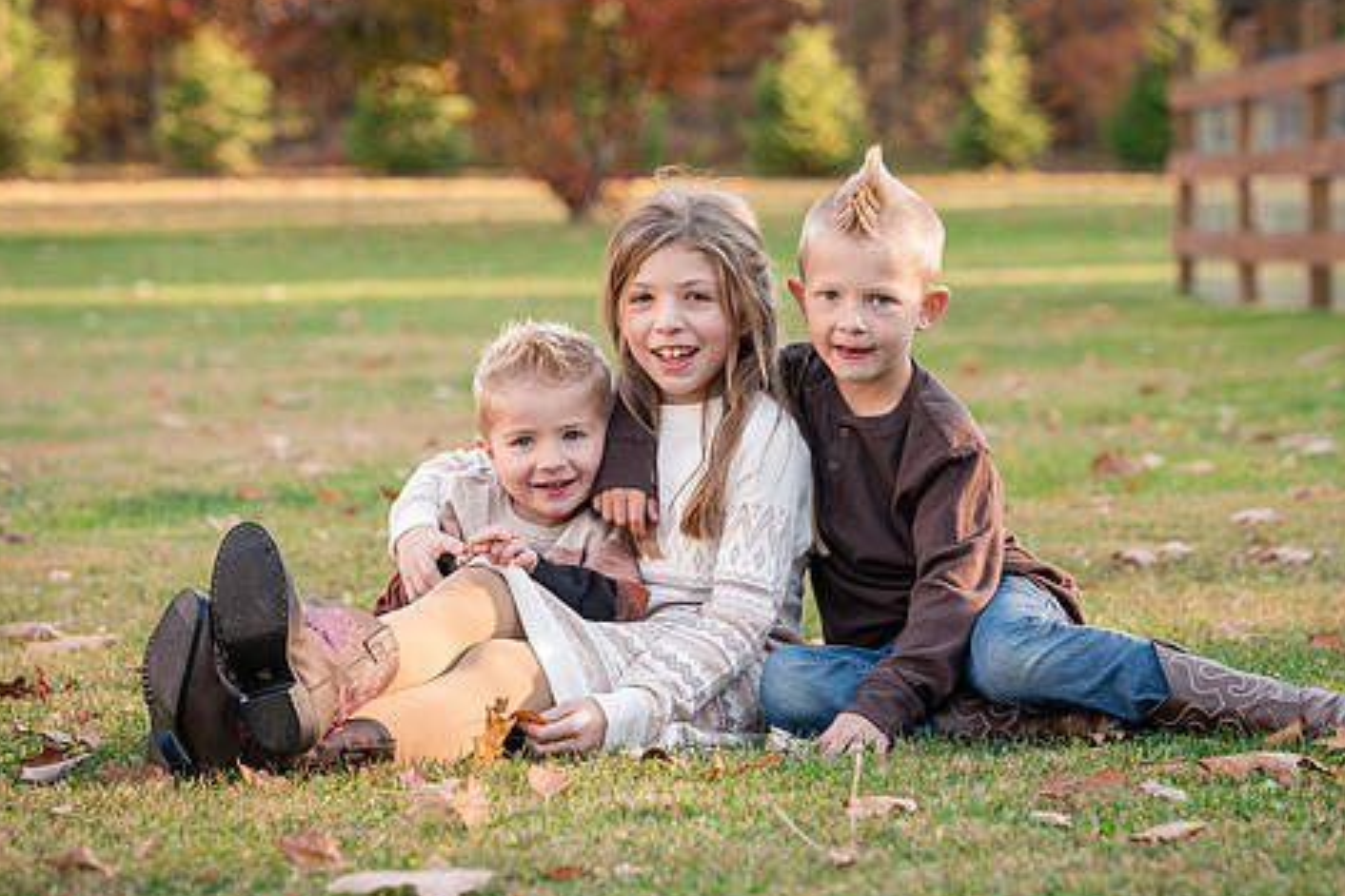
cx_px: 713
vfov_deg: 10.5
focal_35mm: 131
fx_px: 4894
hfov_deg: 15.6
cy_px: 417
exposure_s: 1/160
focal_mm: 98
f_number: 5
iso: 500
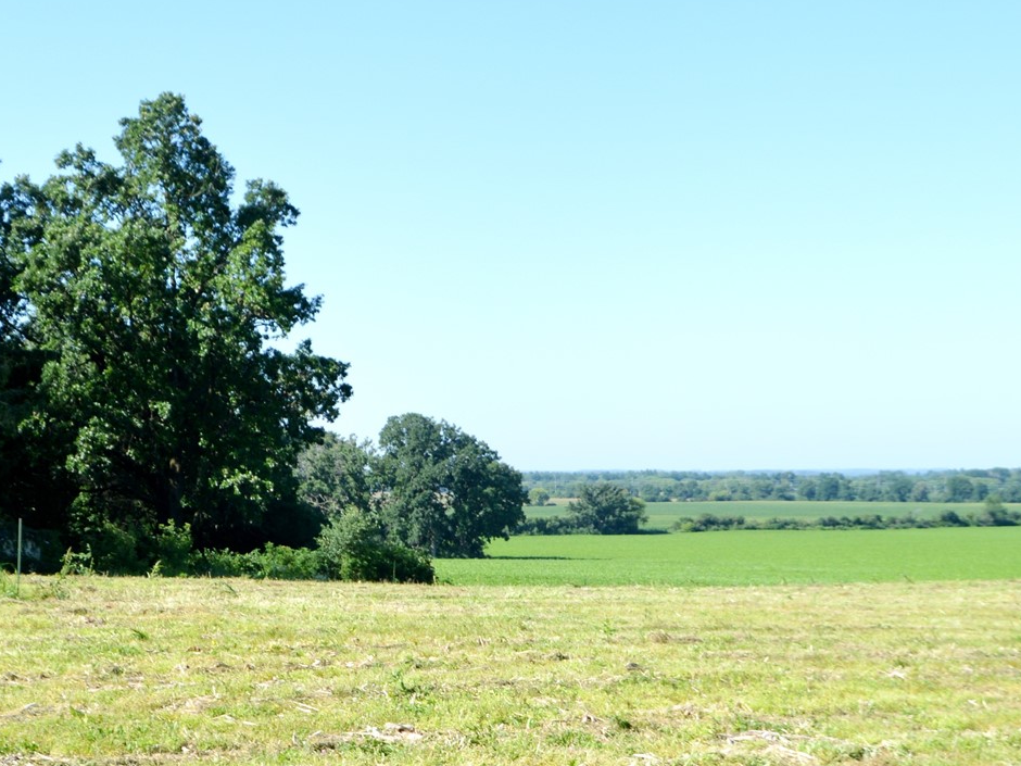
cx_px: 389
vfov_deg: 24.1
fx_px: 1770
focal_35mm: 60
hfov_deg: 32.1
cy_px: 597
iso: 100
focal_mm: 18
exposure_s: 1/200
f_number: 7.1
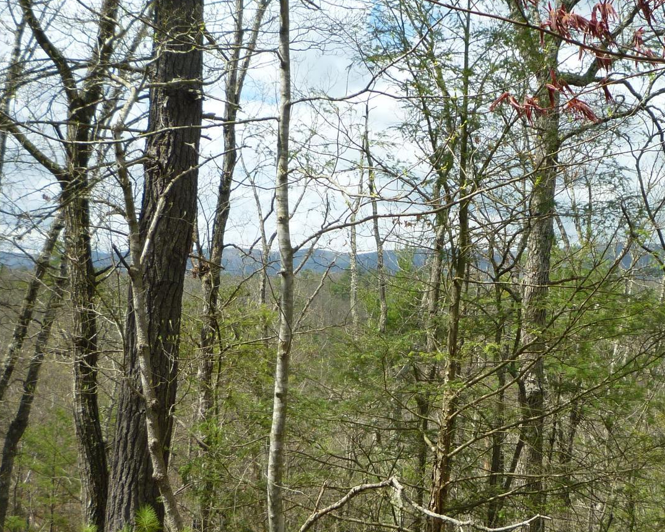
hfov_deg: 34.5
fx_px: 1063
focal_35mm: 54
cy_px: 368
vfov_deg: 27.9
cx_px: 437
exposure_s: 1/500
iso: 80
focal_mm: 5.2
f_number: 3.5
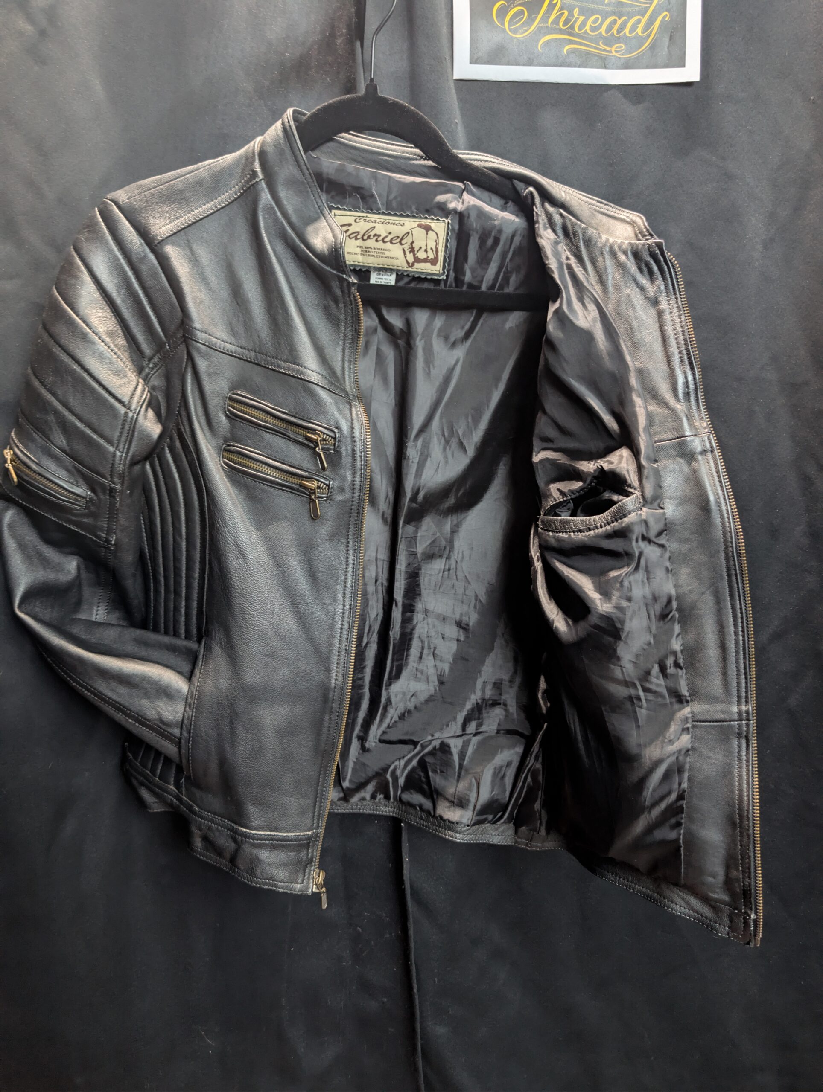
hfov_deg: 56.9
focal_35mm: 24
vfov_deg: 71.5
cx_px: 412
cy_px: 546
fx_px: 759
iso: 257
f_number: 1.68
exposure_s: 1/24
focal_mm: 6.9
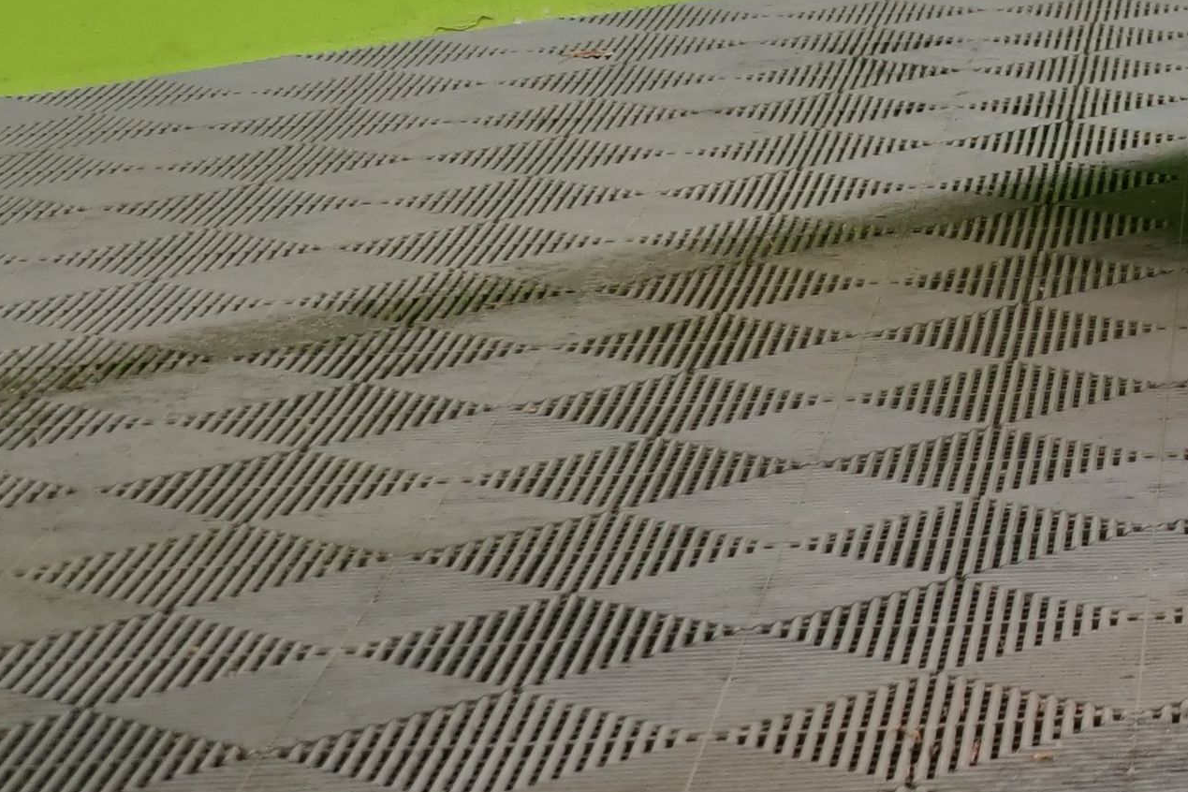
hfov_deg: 11.8
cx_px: 2385
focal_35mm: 156
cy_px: -1066
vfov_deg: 8.1
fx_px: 5148
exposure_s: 1/50
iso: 800
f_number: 5.6
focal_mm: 33
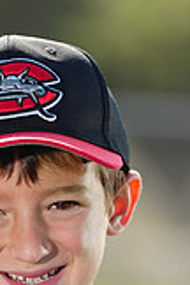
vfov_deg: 2.9
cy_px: 417
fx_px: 5676
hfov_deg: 1.9
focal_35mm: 717
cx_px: 3
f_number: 4.5
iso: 64
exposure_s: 1/250
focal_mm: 200
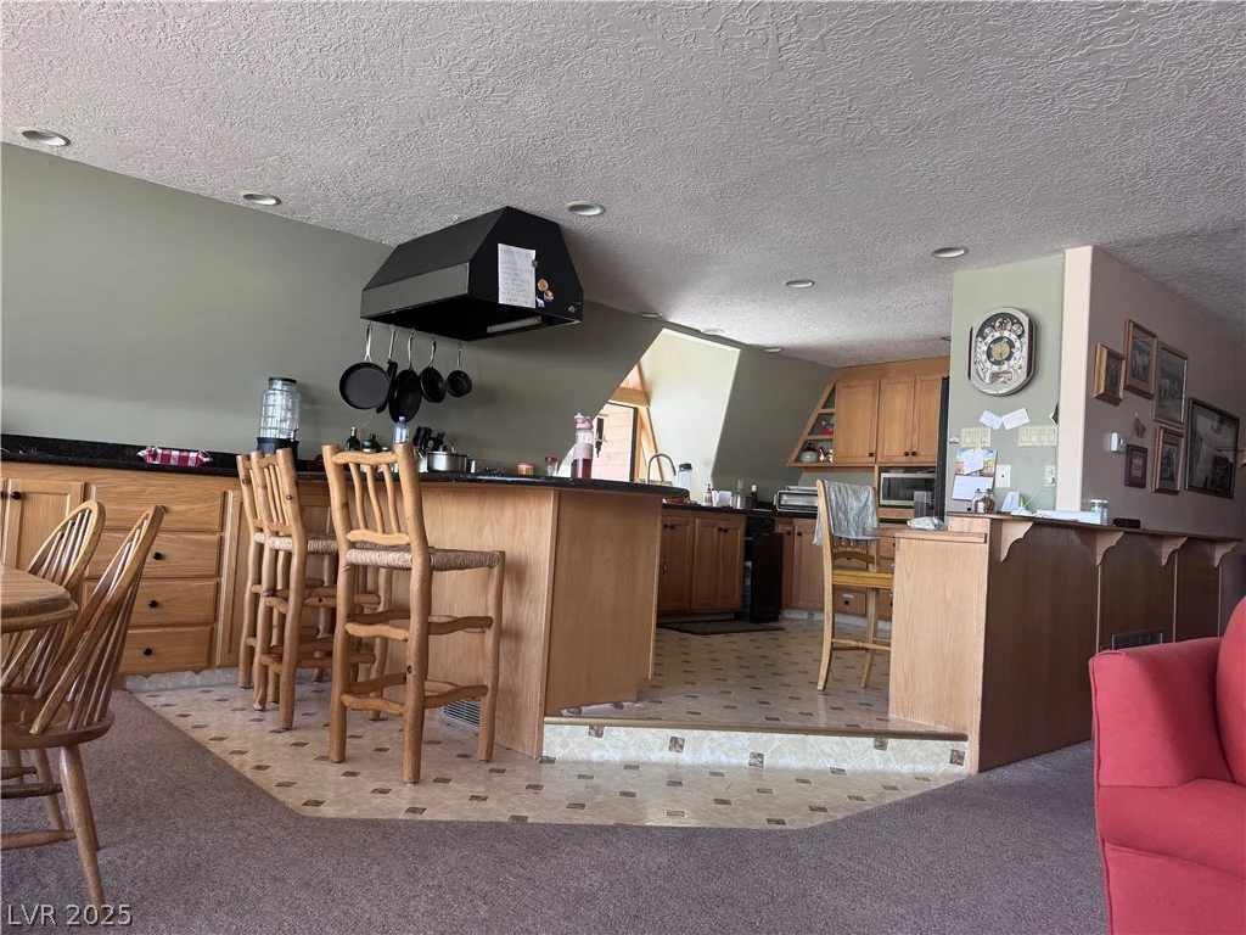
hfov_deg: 71.6
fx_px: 864
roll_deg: -3.8
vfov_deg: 56.8
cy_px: 468
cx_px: 623
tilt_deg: +2.5
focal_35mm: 24
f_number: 1.78
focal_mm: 6.76
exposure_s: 1/121
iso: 125
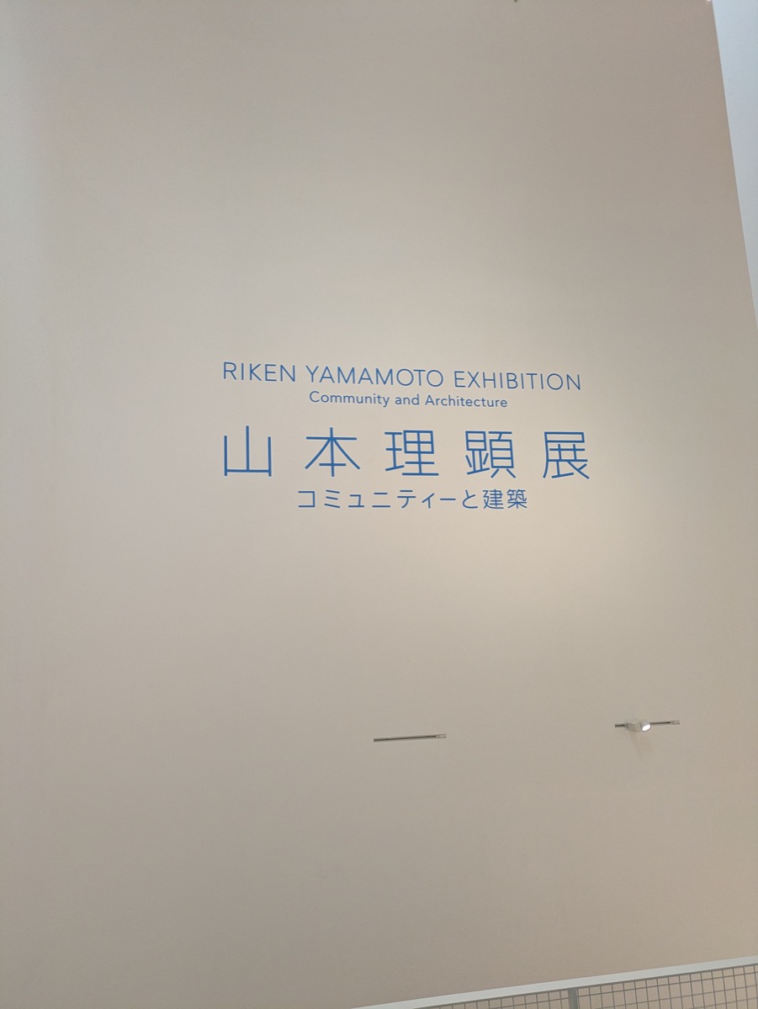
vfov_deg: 69.4
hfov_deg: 54.9
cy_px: 504
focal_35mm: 25
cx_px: 379
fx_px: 729
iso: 216
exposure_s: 1/100
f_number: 1.89
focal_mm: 5.43
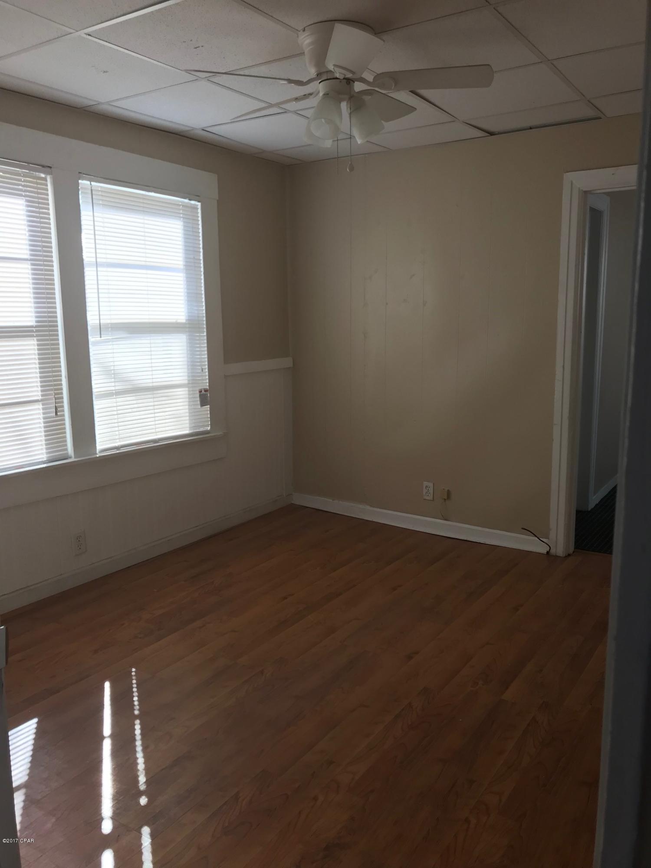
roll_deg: +0.7
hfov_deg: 49.7
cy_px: 434
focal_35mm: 28
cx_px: 326
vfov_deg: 63.4
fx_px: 702
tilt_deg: -8.1
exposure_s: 1/194
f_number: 1.8
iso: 20
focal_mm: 3.99
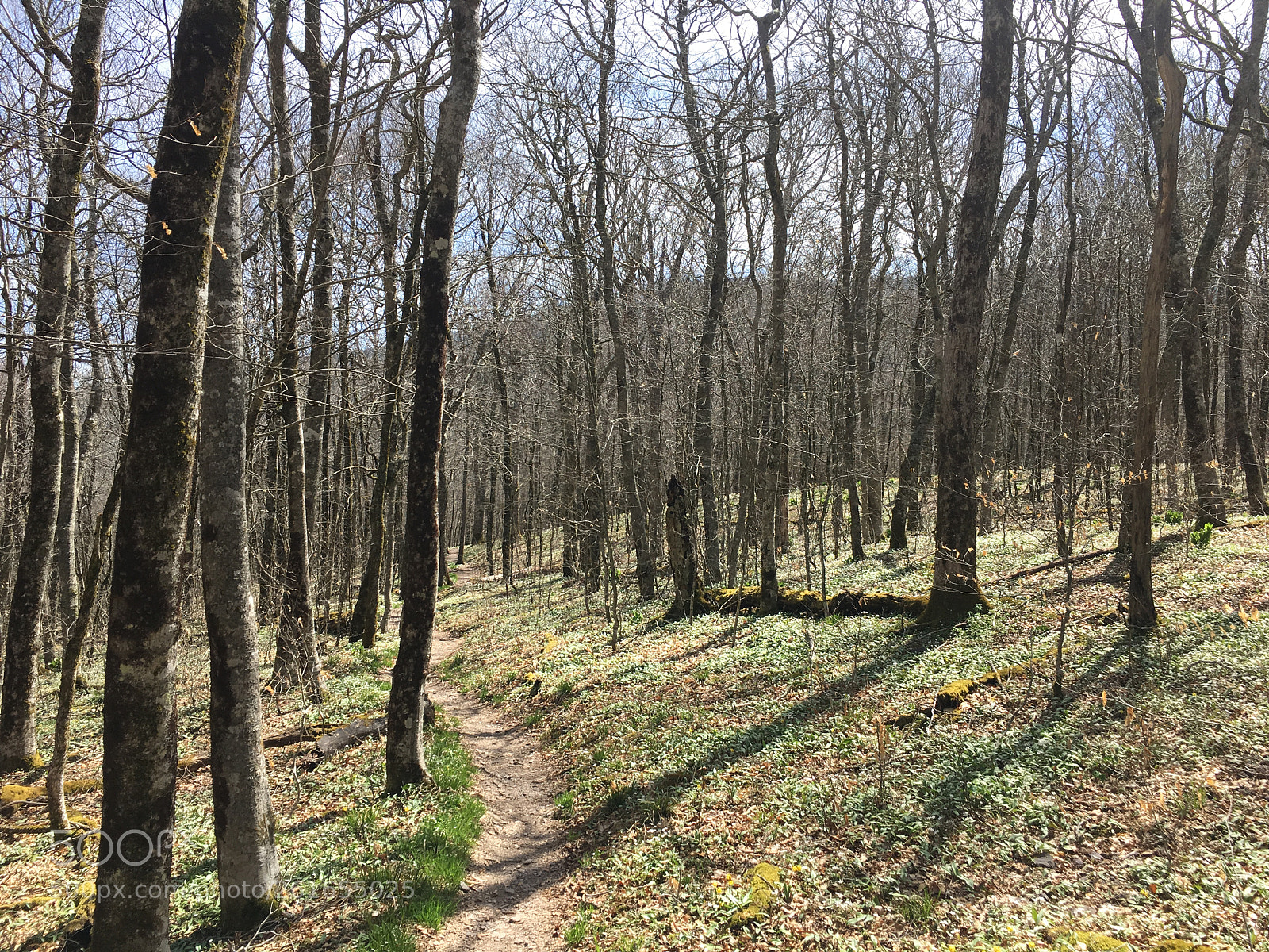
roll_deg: -3.2
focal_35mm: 29
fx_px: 1063
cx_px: 634
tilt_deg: -0.4
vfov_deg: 48.2
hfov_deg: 61.7
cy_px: 476
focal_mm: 4.15
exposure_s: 1/635
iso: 25
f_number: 2.2
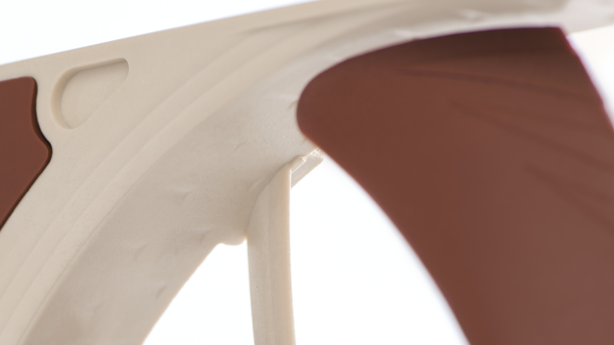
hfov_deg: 7.4
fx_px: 4720
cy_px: 324
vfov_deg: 4.2
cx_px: 106
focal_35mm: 290
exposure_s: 1/30
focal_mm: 105
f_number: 9
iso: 100
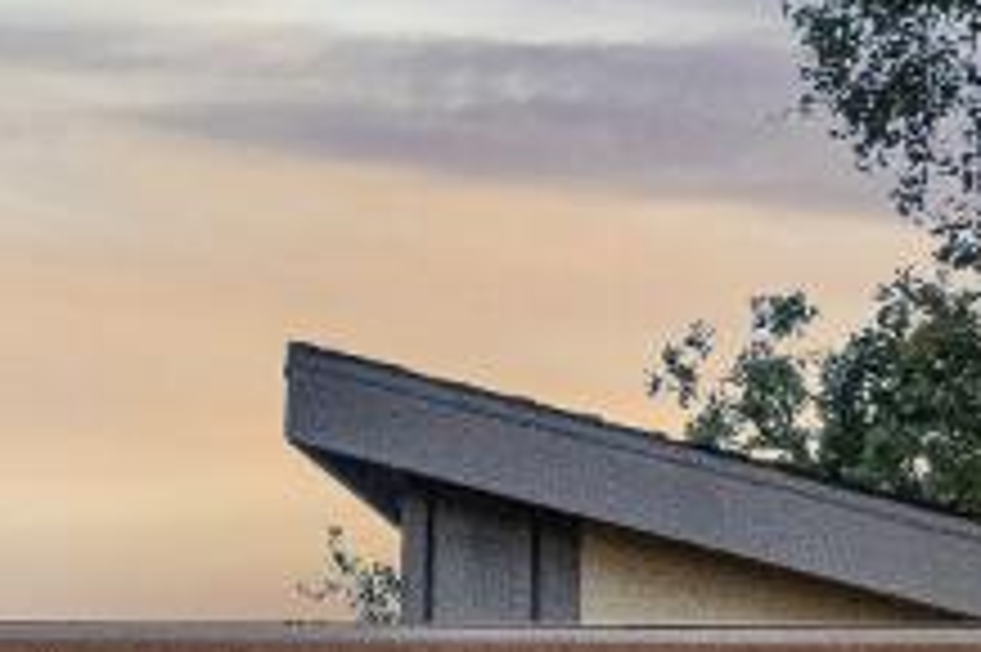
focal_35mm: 131
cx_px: 1570
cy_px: 1668
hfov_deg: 14.4
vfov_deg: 9.2
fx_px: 3567
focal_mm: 19
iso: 3200
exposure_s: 1/8
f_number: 11
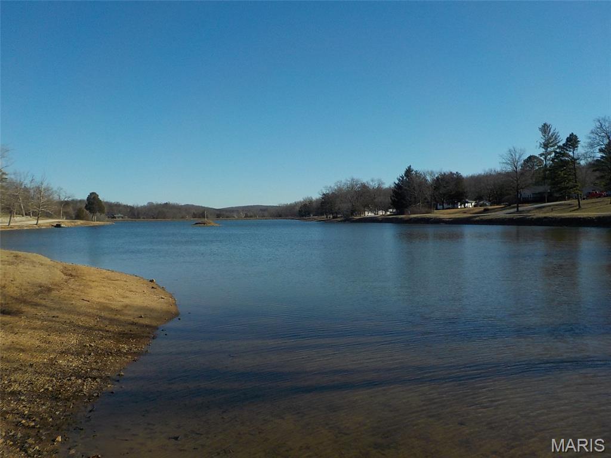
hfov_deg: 60.0
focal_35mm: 30
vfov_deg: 46.8
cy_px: 229
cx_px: 306
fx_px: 530
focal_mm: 4.1
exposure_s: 1/1600
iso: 125
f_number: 3.3
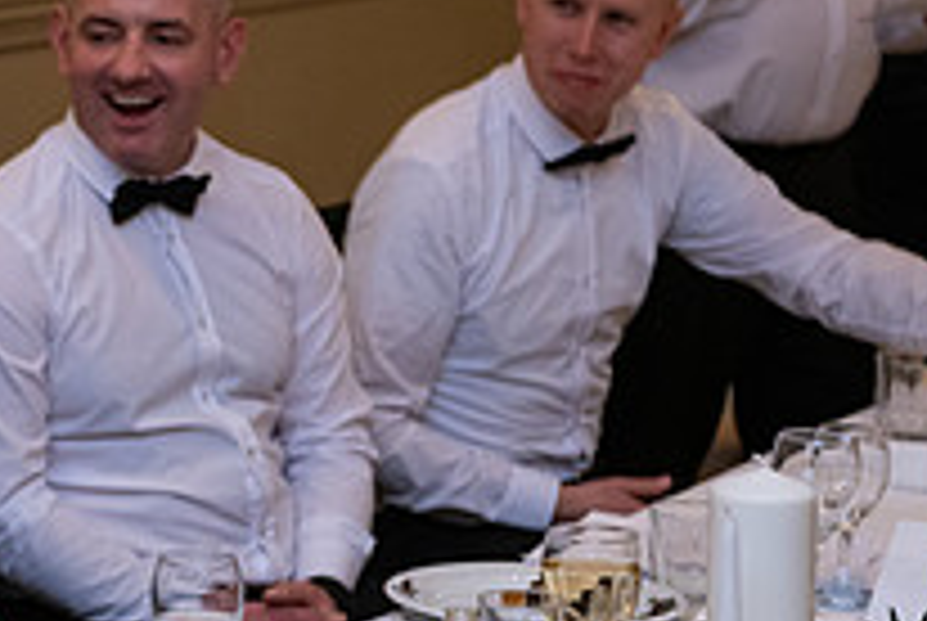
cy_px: 313
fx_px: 4203
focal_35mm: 163
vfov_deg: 8.4
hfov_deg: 12.4
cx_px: -112
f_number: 3.5
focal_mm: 58
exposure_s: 1/160
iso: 1000
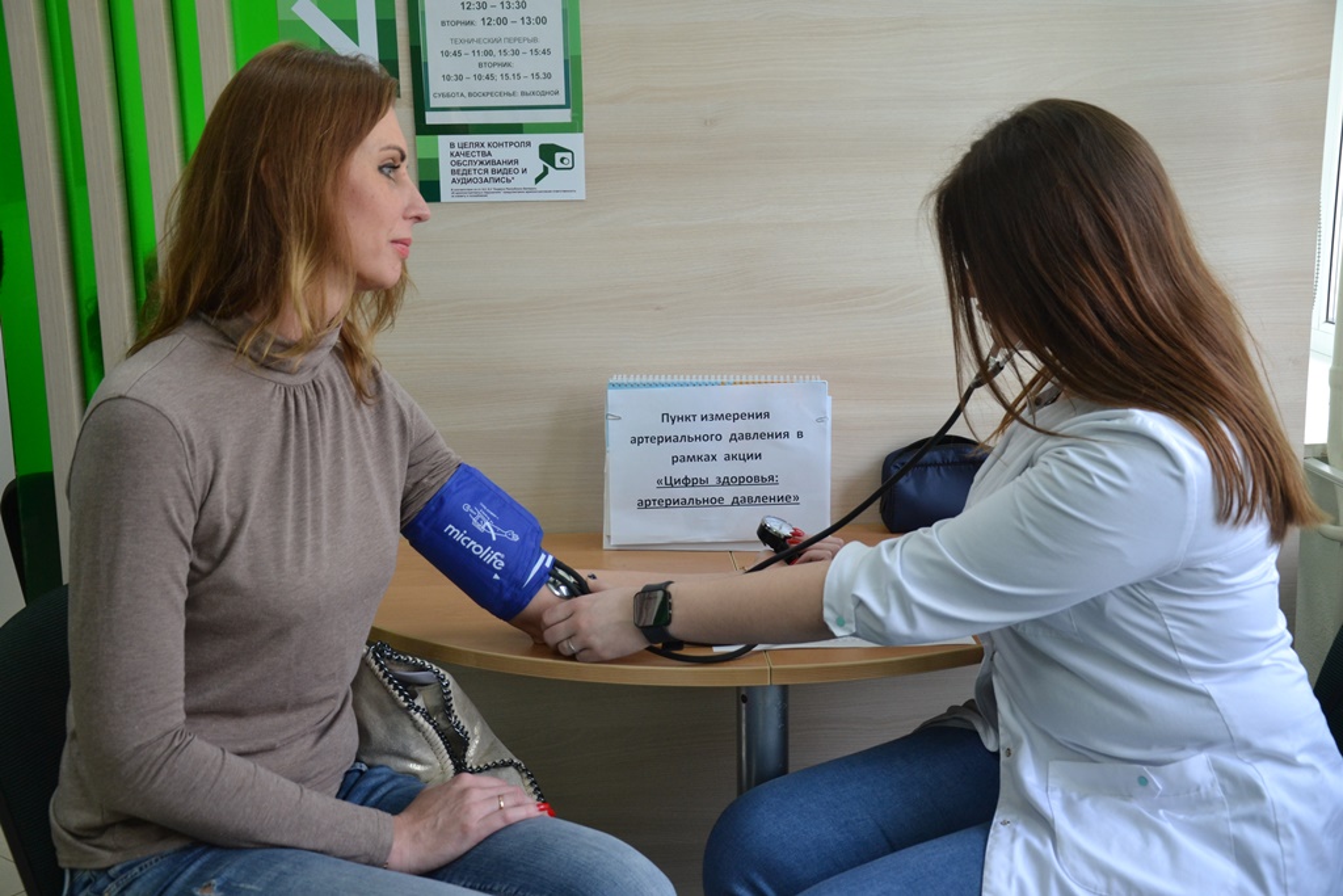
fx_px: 1791
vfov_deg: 28.1
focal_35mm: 48
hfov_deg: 41.1
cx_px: 672
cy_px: 448
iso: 640
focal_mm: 32
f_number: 4.2
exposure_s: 1/60
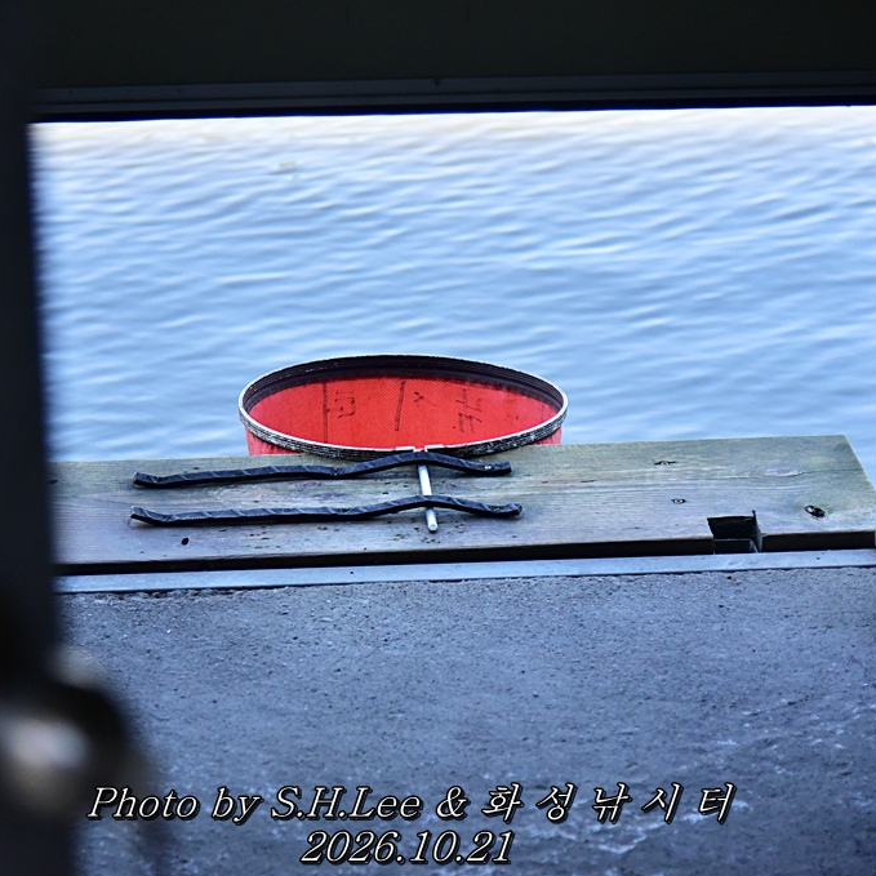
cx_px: 408
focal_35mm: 100
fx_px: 2863
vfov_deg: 17.4
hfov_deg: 17.4
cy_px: 439
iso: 2000
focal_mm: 78
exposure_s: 1/3200
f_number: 4
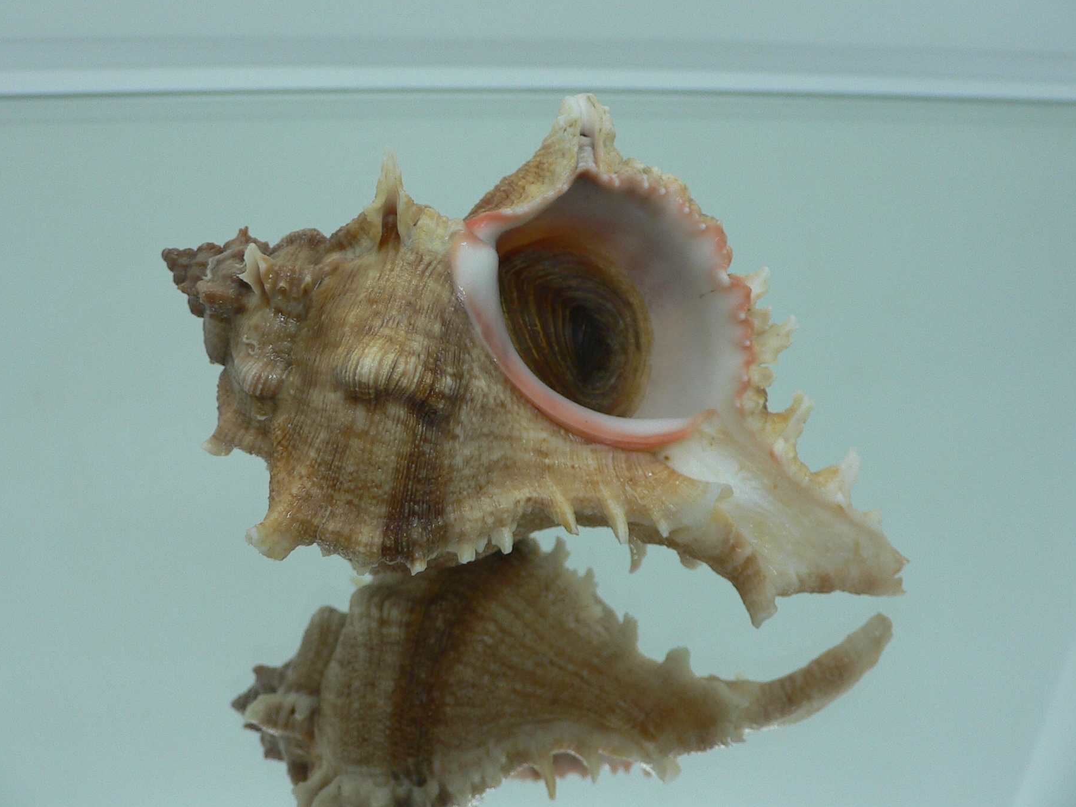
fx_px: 1212
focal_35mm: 39
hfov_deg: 47.8
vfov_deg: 36.8
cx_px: 511
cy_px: 378
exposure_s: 1/60
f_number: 2.8
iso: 80
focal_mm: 4.6
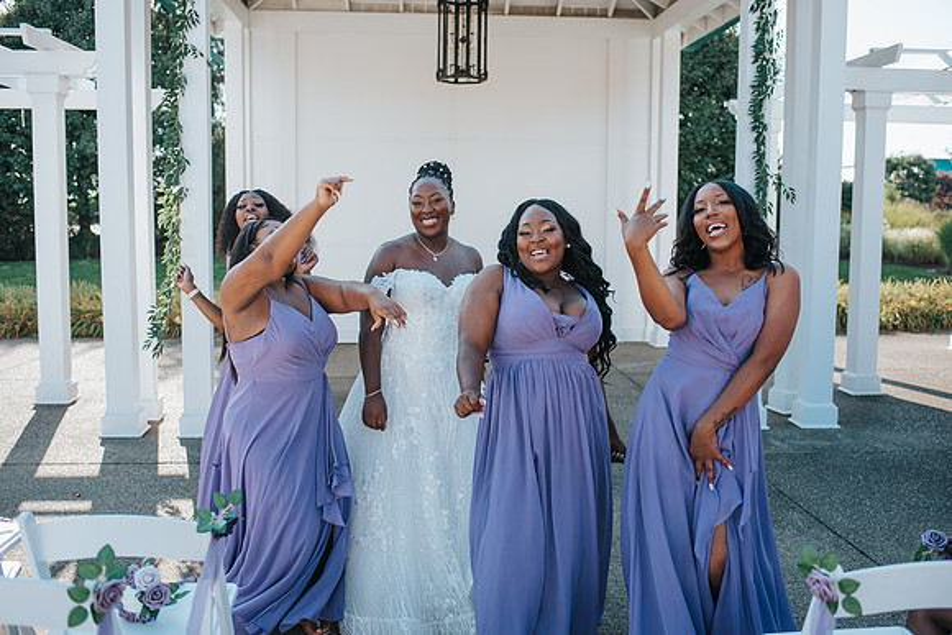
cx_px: 491
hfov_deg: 52.1
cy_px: 307
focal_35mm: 37
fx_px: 974
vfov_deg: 36.1
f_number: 2.8
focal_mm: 35
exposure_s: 1/640
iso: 100
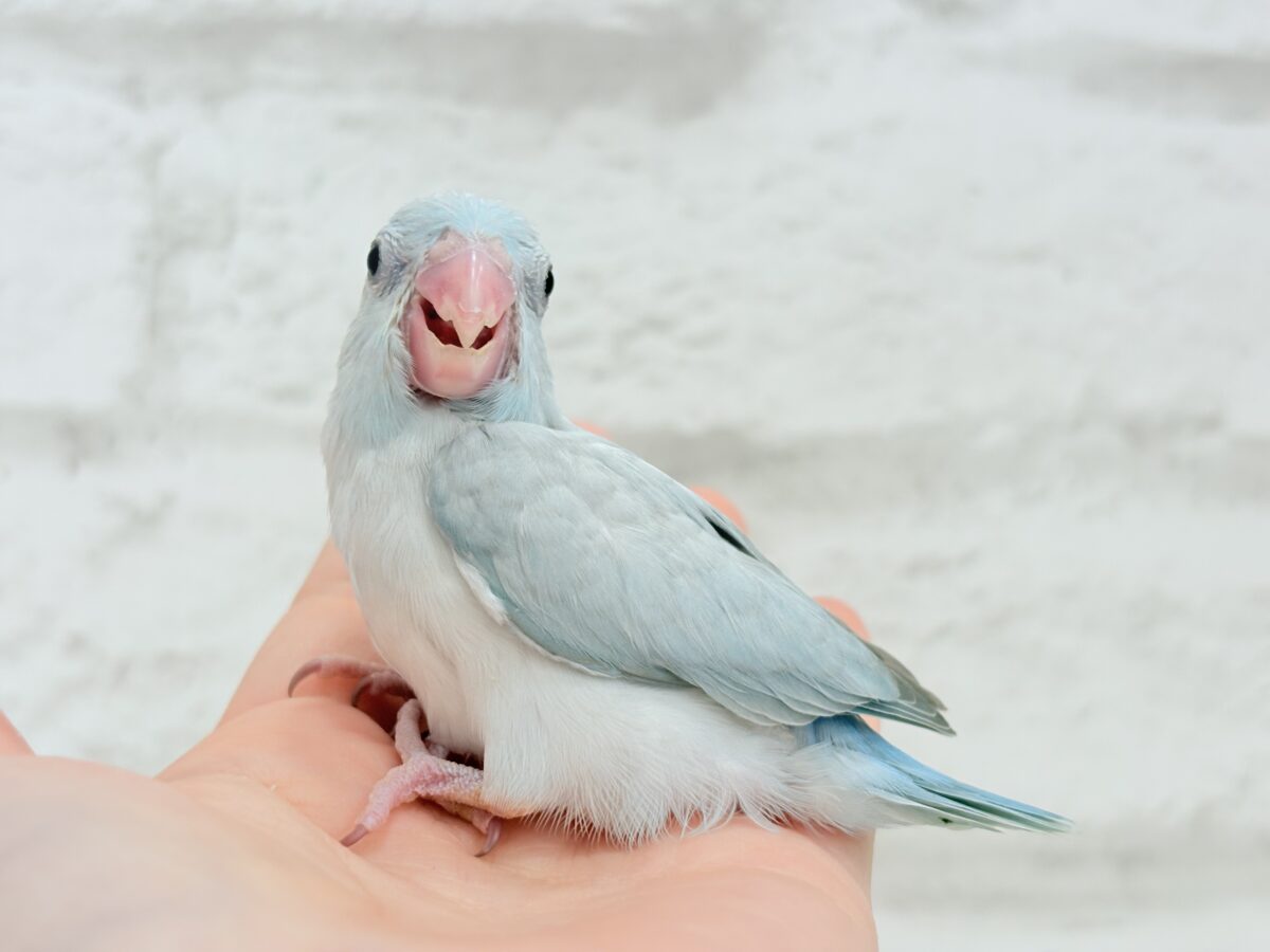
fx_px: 1908
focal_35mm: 52
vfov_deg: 28.0
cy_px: 476
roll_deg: -1.2
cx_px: 635
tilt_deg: -3.6
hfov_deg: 36.8
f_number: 1.6
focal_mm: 5.96
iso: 64
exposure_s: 1/100
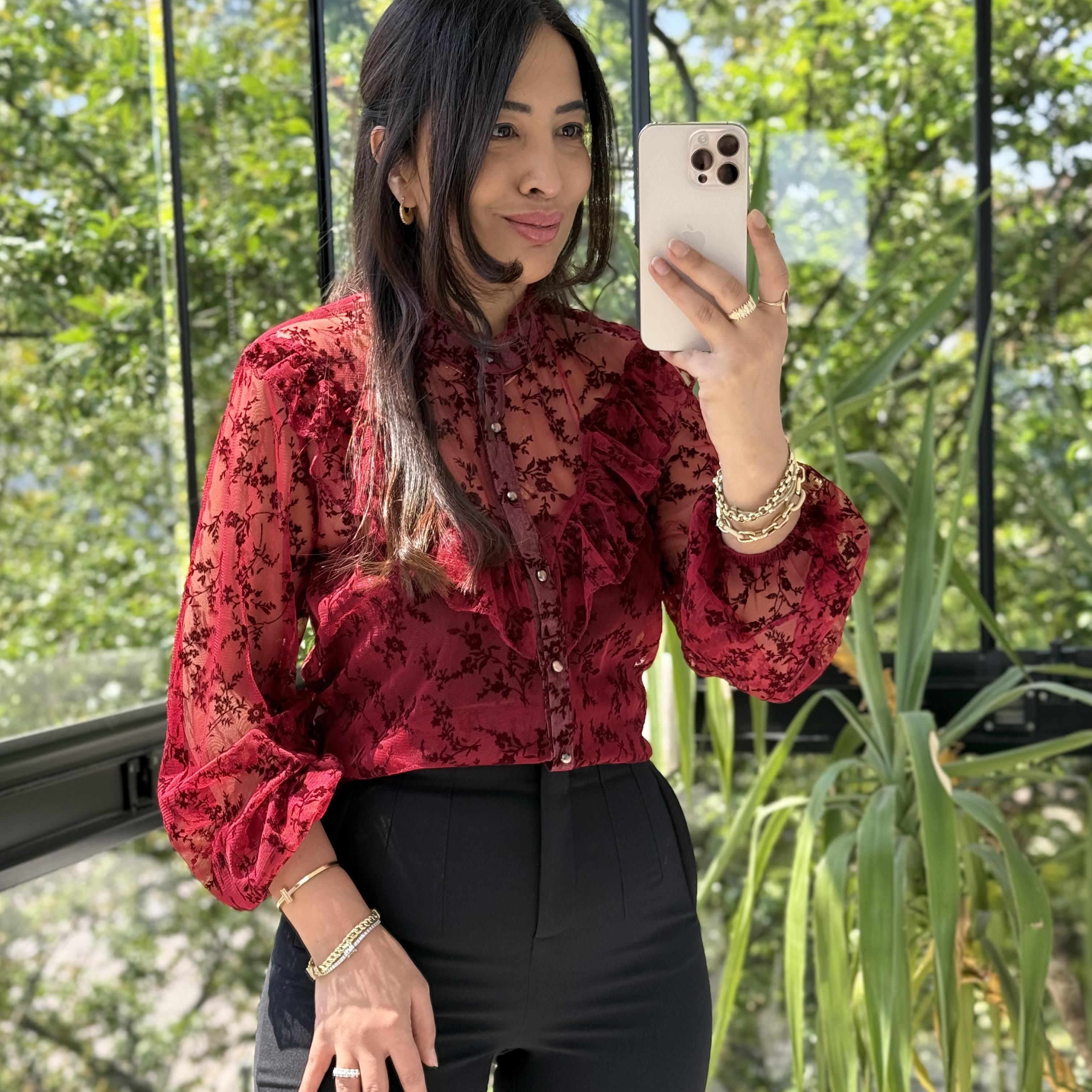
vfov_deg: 30.0
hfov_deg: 30.0
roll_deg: +3.1
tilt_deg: -19.8
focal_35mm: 57
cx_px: 547
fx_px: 2034
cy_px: 622
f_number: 1.78
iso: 100
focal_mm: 6.76
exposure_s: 1/309
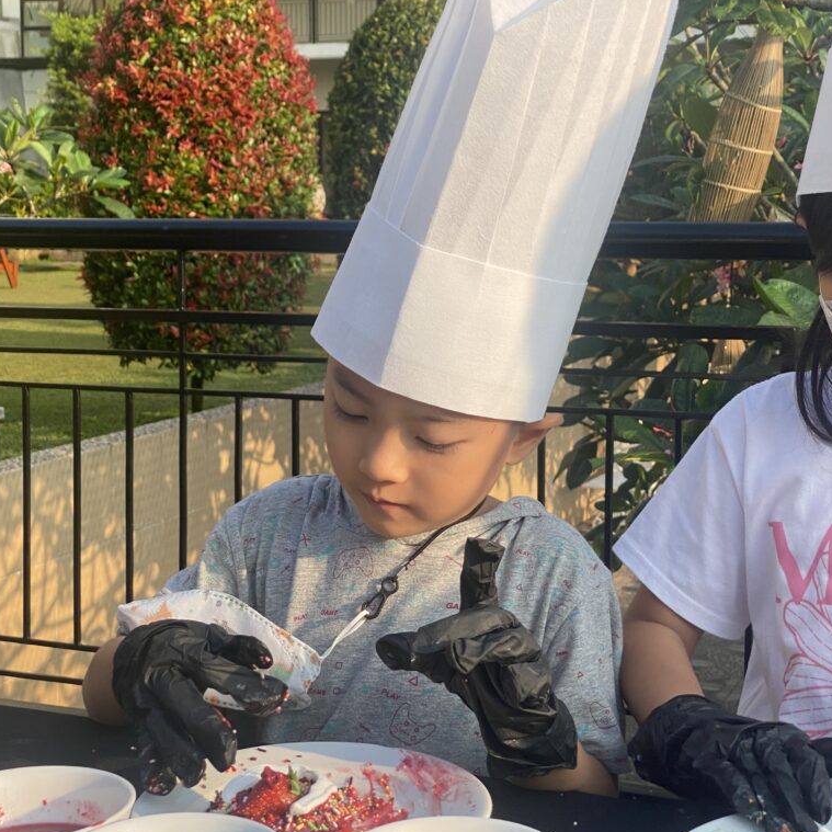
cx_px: 415
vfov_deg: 27.6
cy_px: 295
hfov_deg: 27.7
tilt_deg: -4.4
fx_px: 1686
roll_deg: +2.6
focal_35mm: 62
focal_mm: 6
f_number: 2
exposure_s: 1/749
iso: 20
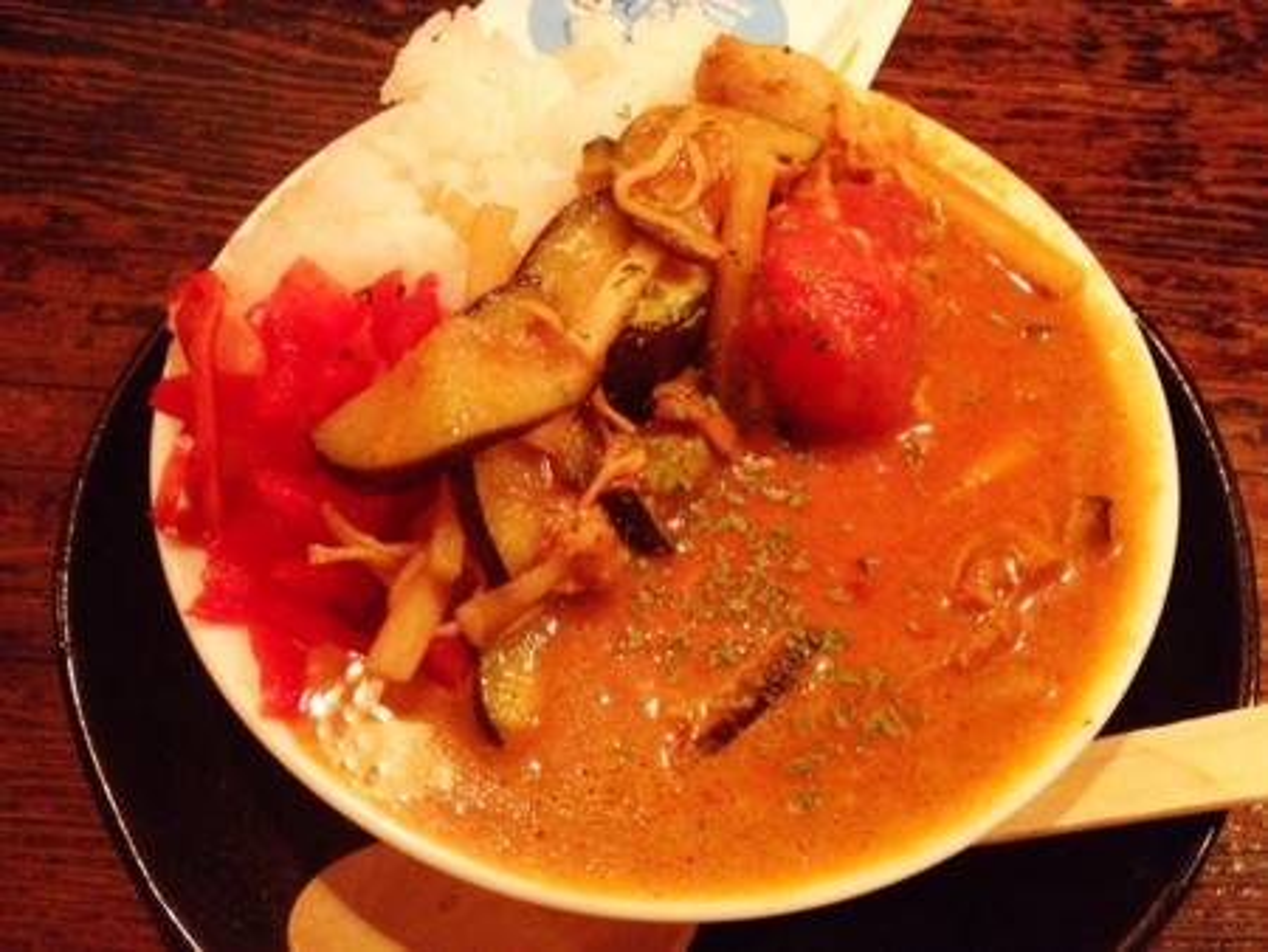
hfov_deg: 52.6
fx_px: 1283
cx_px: 634
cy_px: 476
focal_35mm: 35
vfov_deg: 40.7
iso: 800
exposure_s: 1/15
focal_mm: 4.28
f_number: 2.4
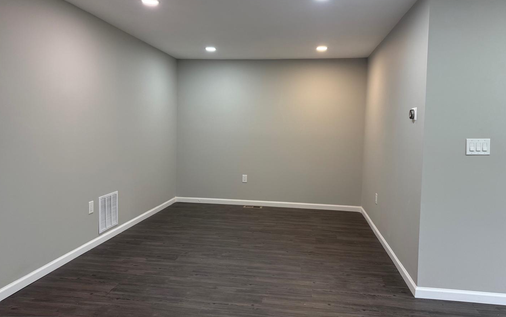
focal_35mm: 26
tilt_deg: -2.7
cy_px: 143
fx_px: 359
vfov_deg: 47.5
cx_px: 254
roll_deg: -1.1
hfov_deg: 70.4
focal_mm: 6.76
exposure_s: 1/120
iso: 200
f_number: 1.78
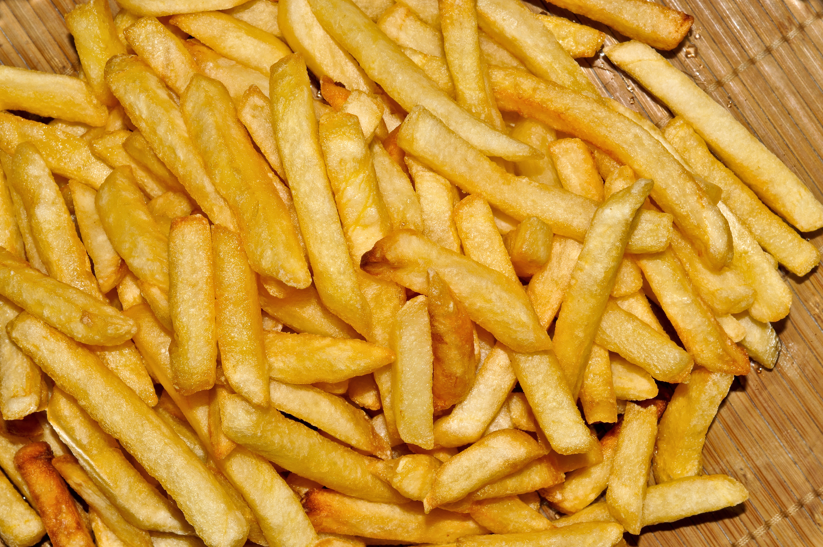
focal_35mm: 82
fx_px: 1884
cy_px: 274
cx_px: 412
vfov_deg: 16.5
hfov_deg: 24.6
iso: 100
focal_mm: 55
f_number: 22
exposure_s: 1/250
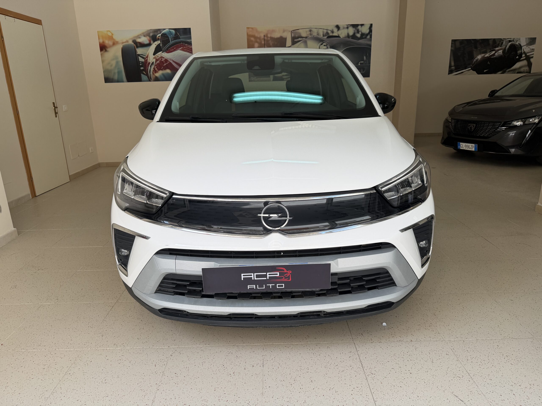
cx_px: 271
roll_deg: +1.3
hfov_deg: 71.6
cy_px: 203
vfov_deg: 56.8
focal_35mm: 24
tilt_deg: -15.9
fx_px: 376
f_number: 1.78
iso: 80
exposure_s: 1/598
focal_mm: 6.76
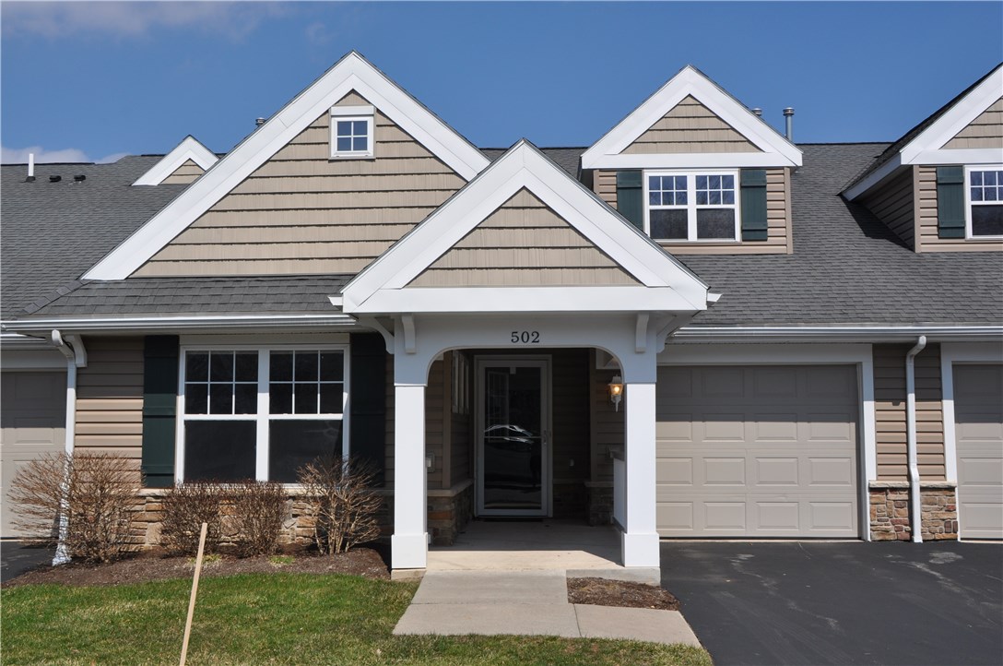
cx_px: 502
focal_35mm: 38
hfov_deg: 51.3
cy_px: 333
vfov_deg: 35.4
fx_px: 1043
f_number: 11
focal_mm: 25
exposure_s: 1/500
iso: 200
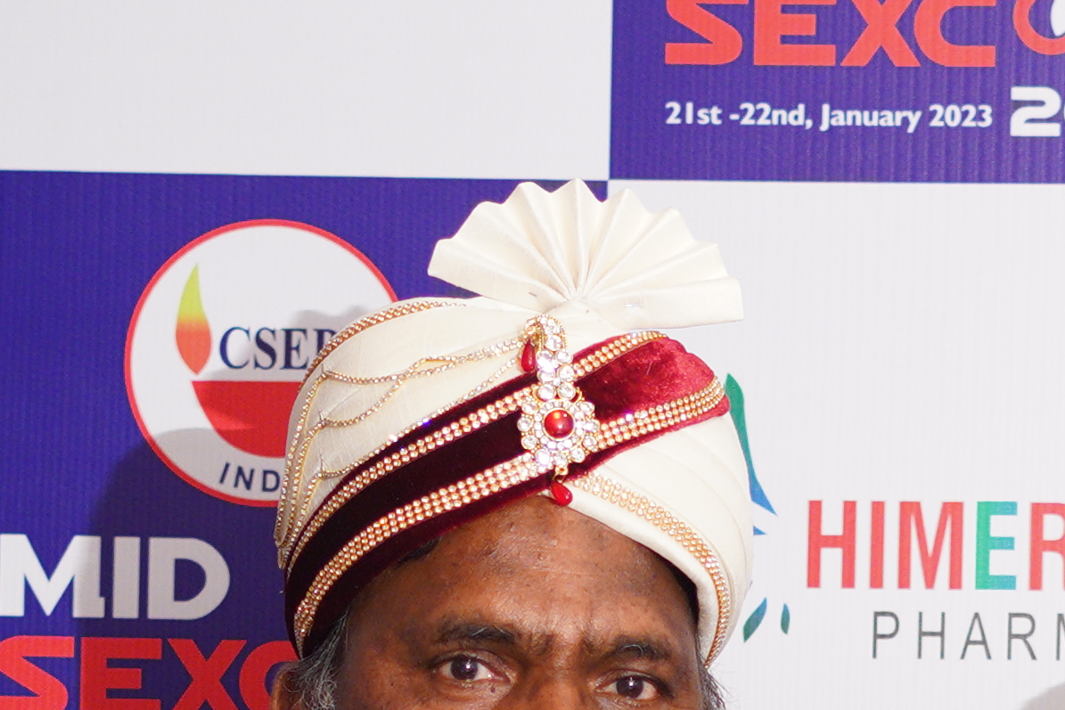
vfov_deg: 5.4
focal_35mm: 251
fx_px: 7426
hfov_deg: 8.2
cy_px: 1492
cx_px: 858
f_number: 2.2
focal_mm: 50
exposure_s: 1/160
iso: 800
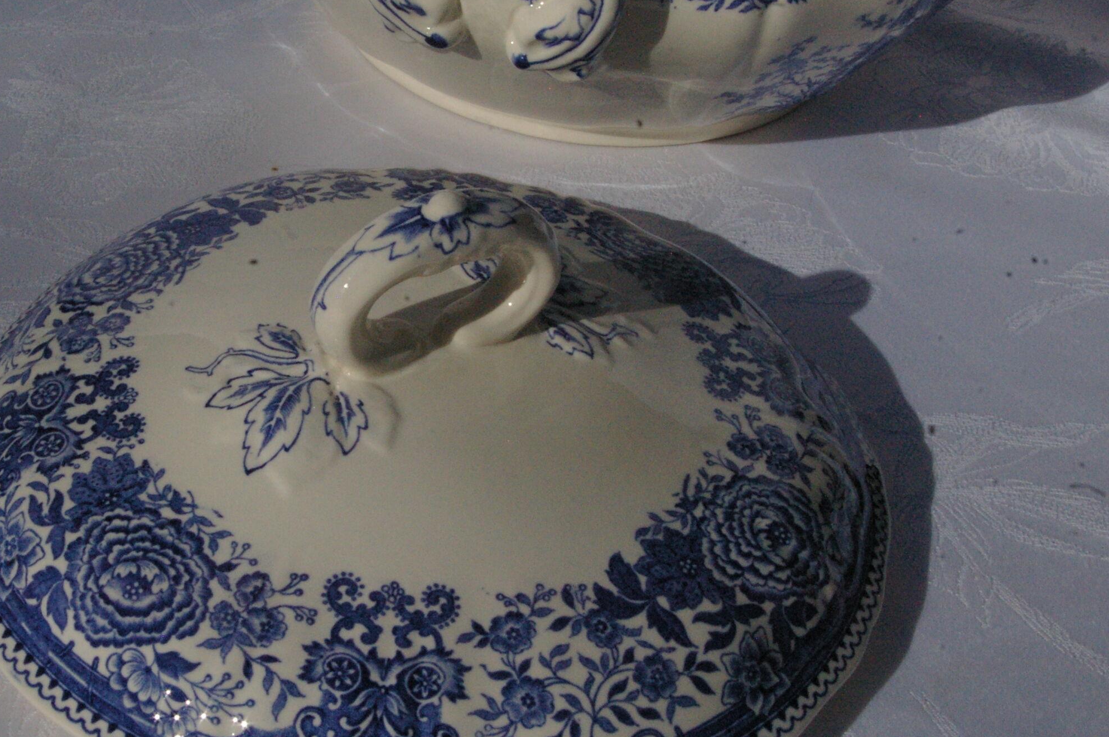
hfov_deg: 33.8
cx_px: 413
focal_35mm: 59
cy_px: 338
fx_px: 1816
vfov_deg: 22.9
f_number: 22
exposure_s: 1/1500
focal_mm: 26
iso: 1600
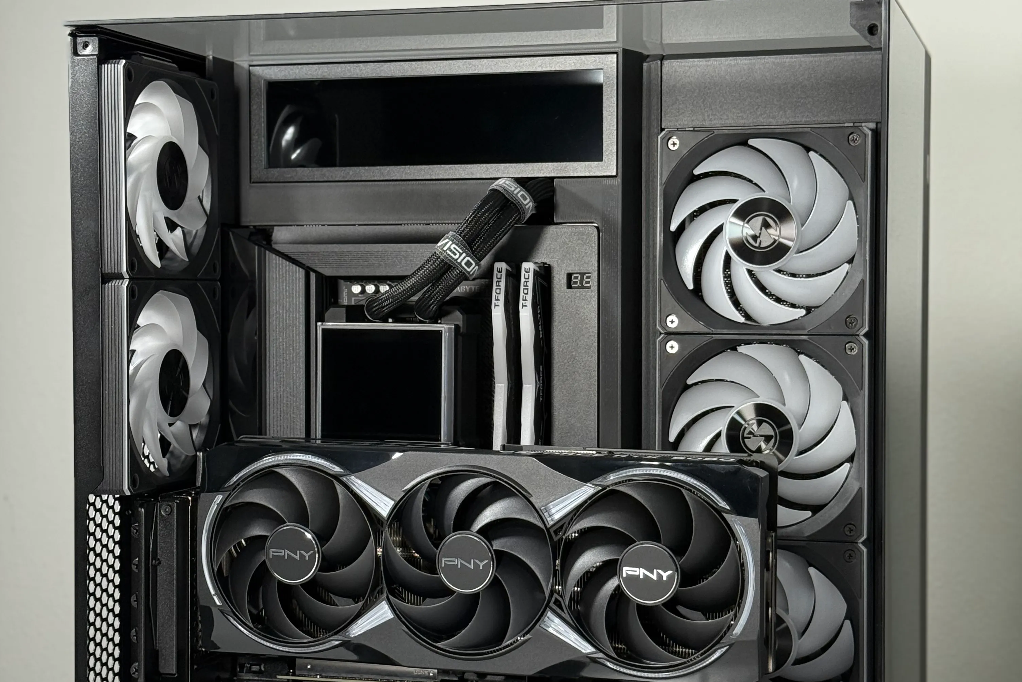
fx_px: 1902
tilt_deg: -0.9
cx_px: 509
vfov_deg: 20.3
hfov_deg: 30.1
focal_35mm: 67
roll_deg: -2.1
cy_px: 360
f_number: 1.78
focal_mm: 6.76
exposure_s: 1/60
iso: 160
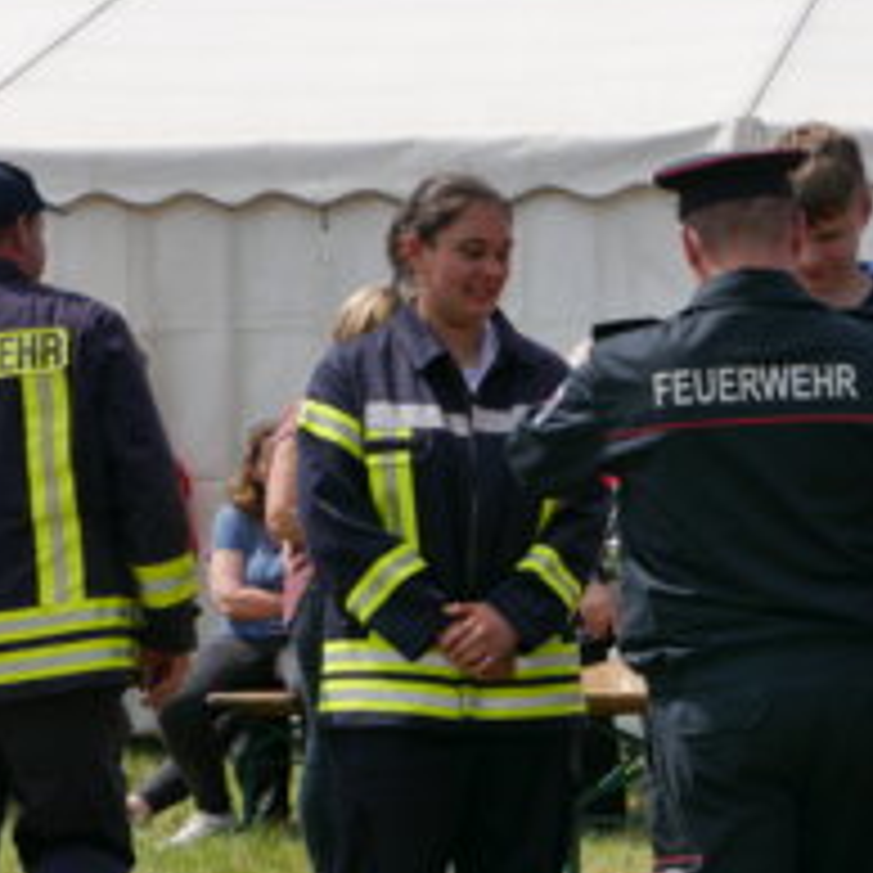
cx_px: 558
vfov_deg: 11.4
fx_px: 4365
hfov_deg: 11.4
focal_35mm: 153
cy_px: 324
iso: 200
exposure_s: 1/500
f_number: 10
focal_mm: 42
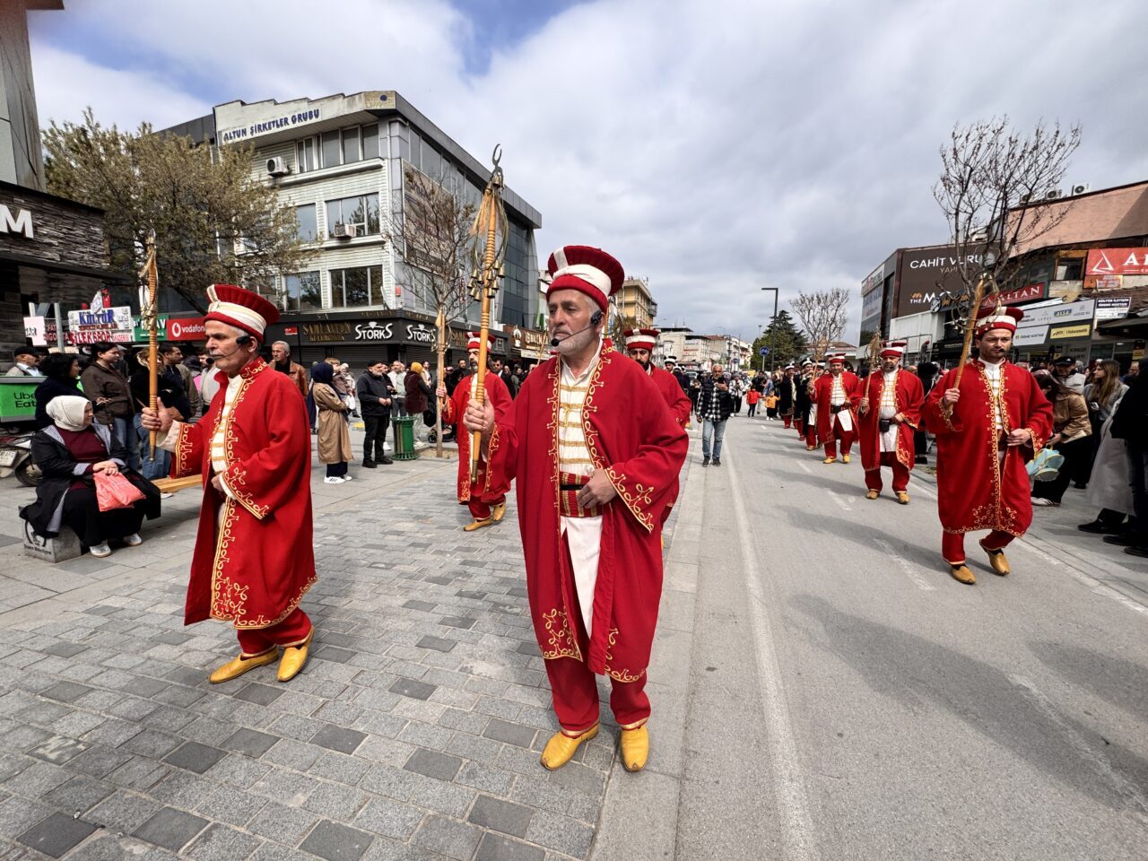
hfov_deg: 102.1
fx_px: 464
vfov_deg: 85.7
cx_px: 574
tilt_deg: -8.3
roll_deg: -2.4
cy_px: 430
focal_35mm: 14
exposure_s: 1/1567
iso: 50
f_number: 2.2
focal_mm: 2.22
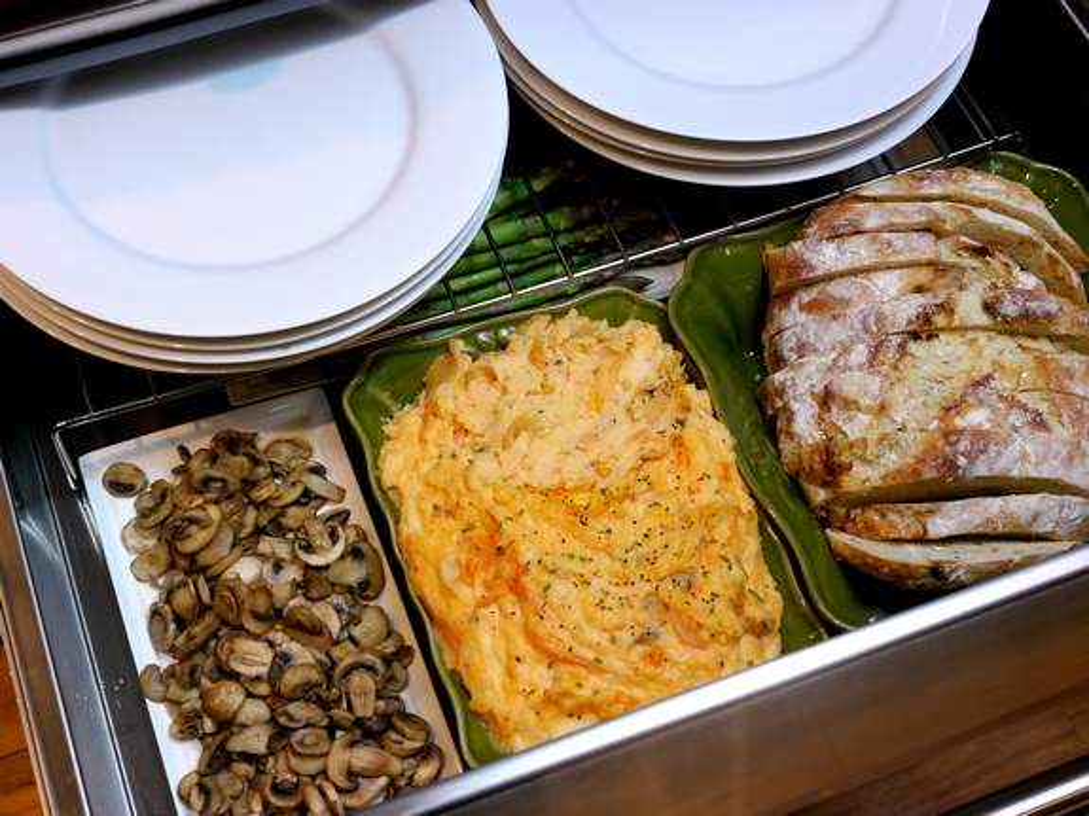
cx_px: 544
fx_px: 1573
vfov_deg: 29.1
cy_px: 408
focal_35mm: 50
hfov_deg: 38.2
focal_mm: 25
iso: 320
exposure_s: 1/30
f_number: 4.5
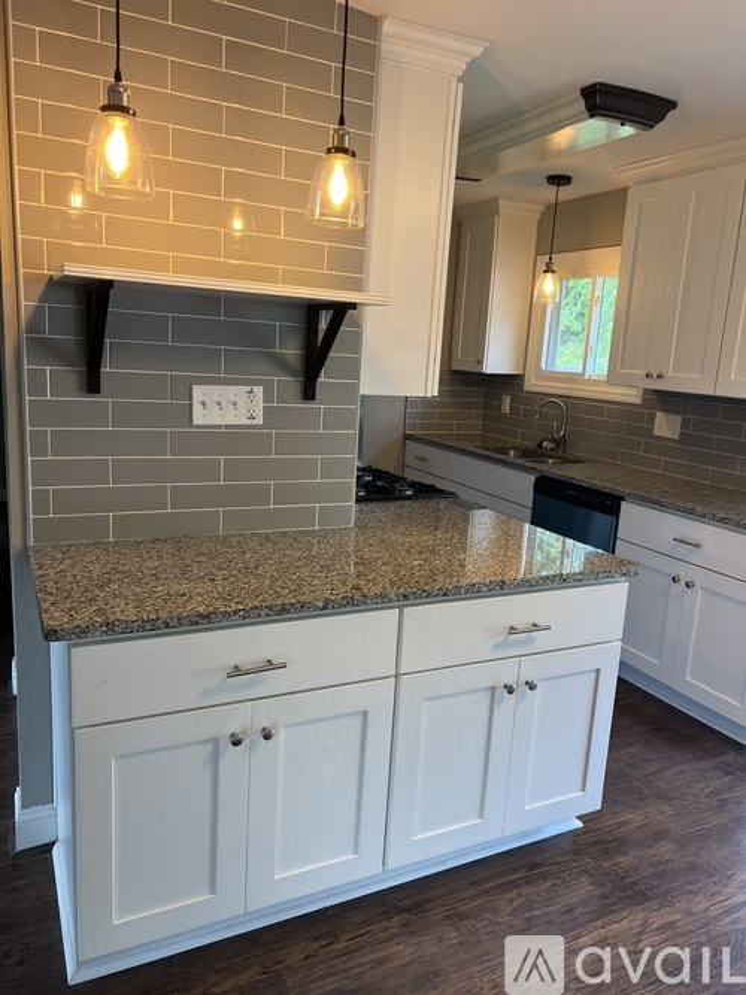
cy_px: 498
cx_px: 373
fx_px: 747
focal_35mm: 26
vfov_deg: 67.3
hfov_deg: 53.0
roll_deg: -4.2
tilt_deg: -13.5
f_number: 1.5
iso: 125
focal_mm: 5.7
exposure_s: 1/120
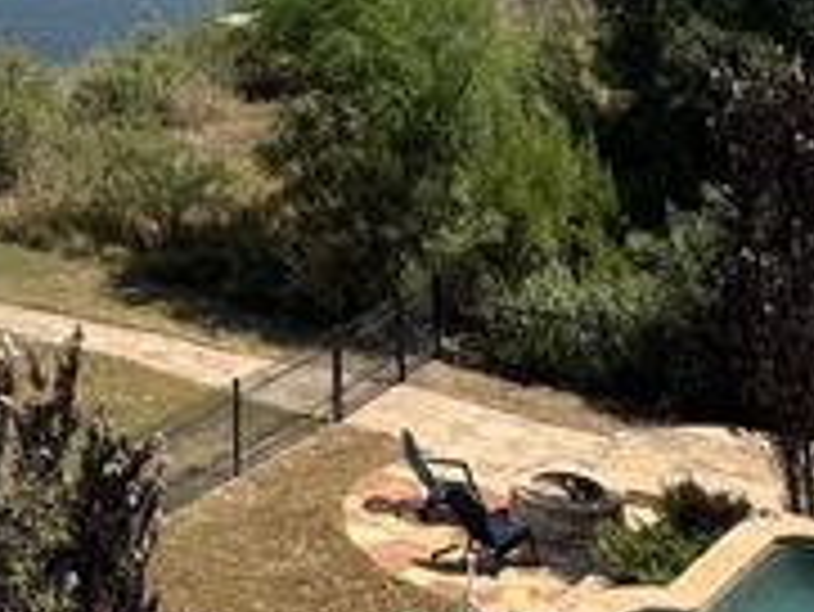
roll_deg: +0.6
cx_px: -265
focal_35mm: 85
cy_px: -364
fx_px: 2000
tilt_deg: -1.3
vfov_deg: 15.7
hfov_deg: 20.8
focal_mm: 6.76
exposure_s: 1/5319
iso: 80
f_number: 1.78
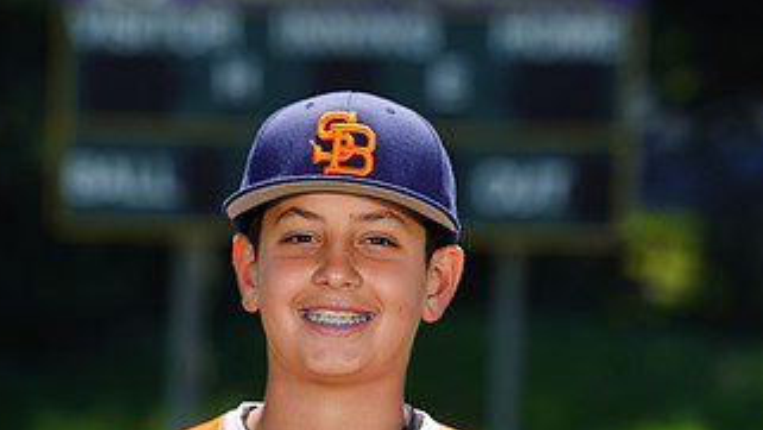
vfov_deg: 2.6
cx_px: 308
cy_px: 532
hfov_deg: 4.6
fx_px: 9575
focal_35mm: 473
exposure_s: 1/250
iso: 100
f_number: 8
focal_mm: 250
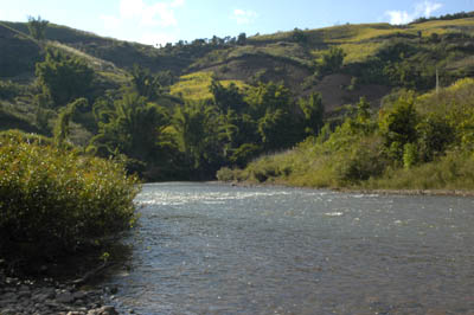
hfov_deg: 49.6
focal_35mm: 39
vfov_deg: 34.2
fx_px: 513
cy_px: 158
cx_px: 237
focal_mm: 26
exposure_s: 1/50
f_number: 25
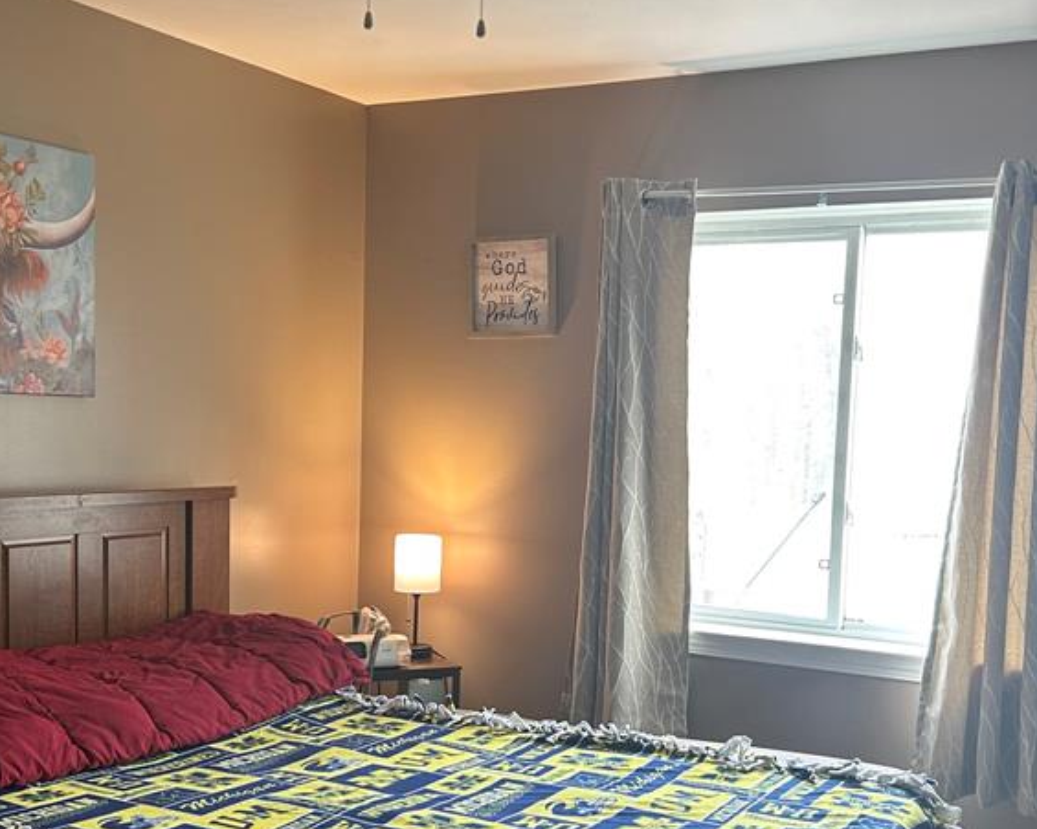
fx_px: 1412
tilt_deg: -4.7
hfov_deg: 40.3
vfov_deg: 32.5
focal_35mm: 46
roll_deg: -2.0
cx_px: 523
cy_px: 545
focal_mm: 5.7
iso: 125
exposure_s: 1/60
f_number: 1.5
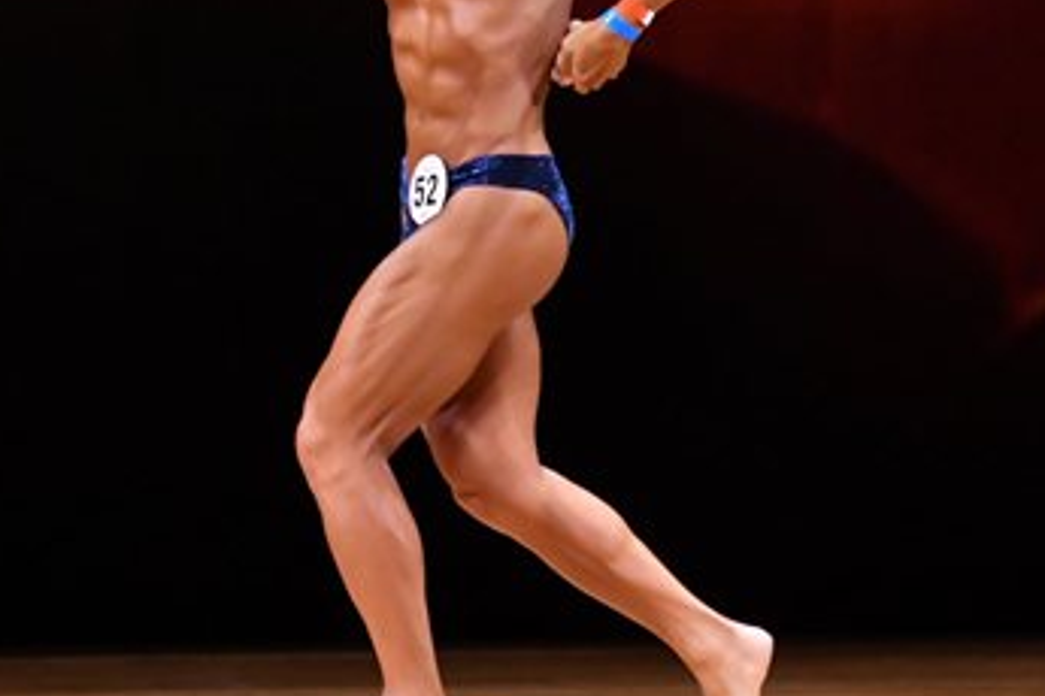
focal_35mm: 454
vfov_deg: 3.0
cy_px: 209
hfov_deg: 4.5
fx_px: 13178
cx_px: 377
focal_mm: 135
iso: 4000
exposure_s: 1/400
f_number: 5.6
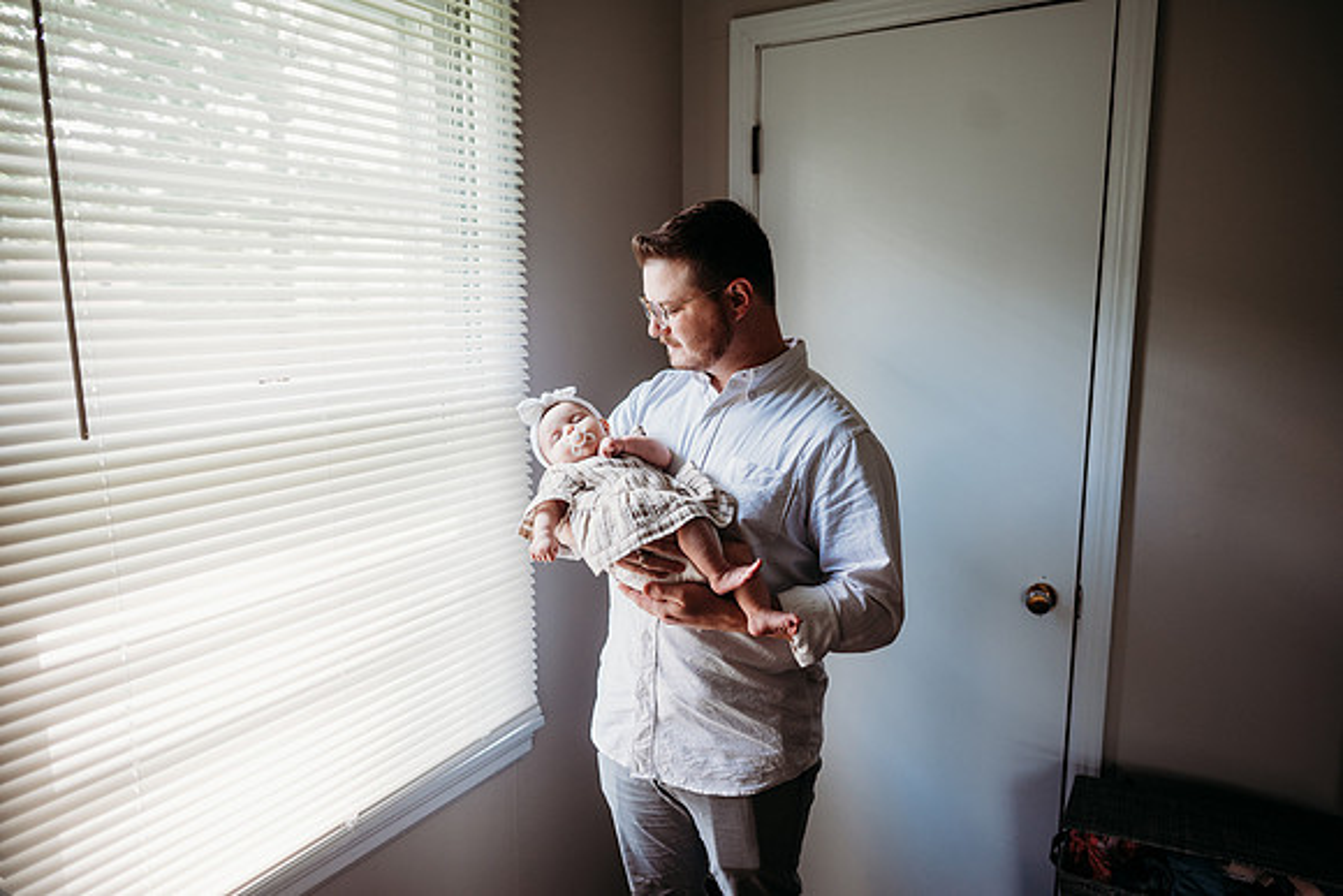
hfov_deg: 73.7
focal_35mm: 24
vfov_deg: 53.2
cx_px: 672
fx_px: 896
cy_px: 448
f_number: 2.5
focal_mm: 24
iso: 320
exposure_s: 1/200
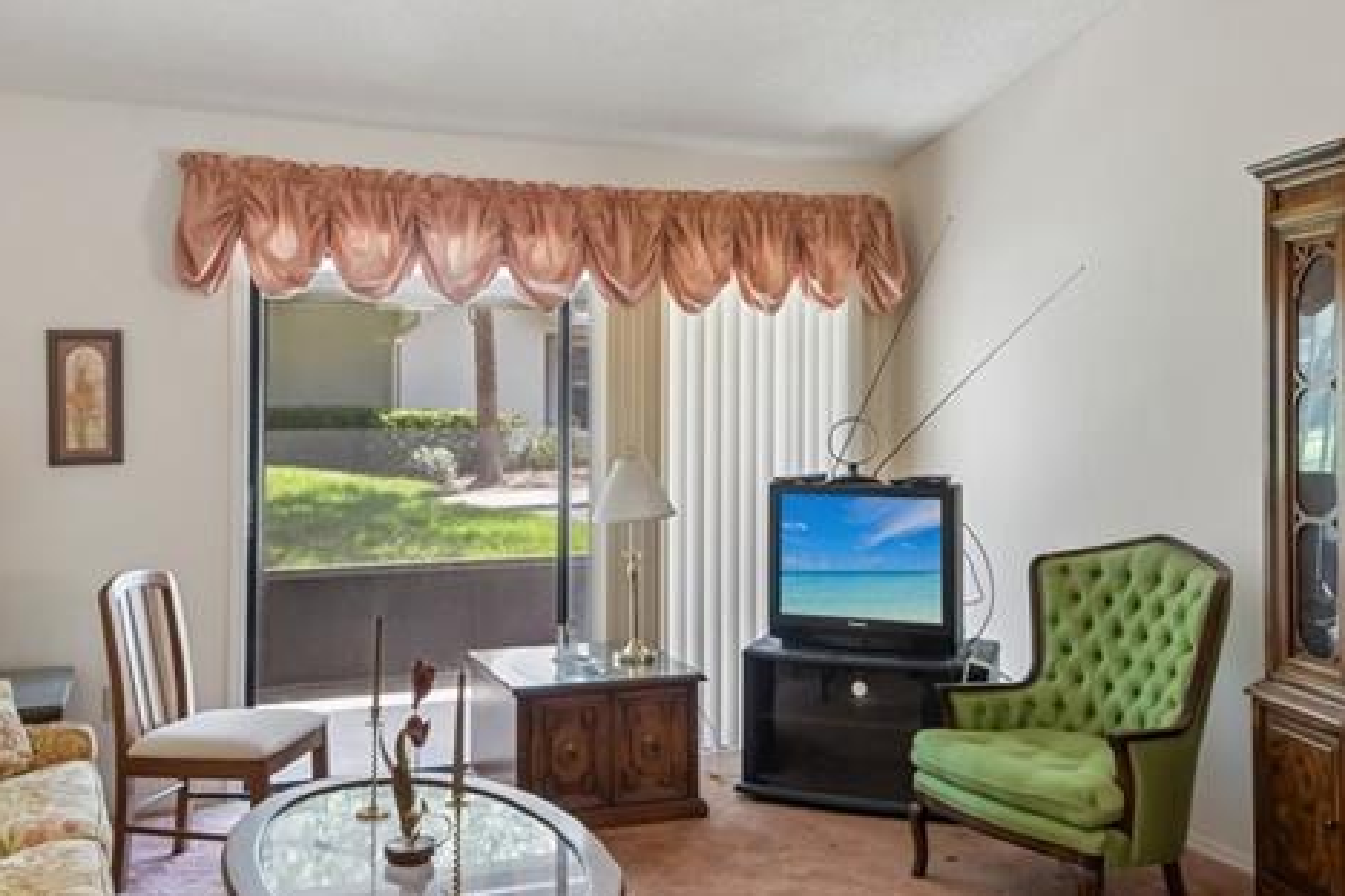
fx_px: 1308
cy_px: 422
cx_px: 618
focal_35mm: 35
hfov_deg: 54.4
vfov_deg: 37.8
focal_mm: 16
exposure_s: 1/10
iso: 400
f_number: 8
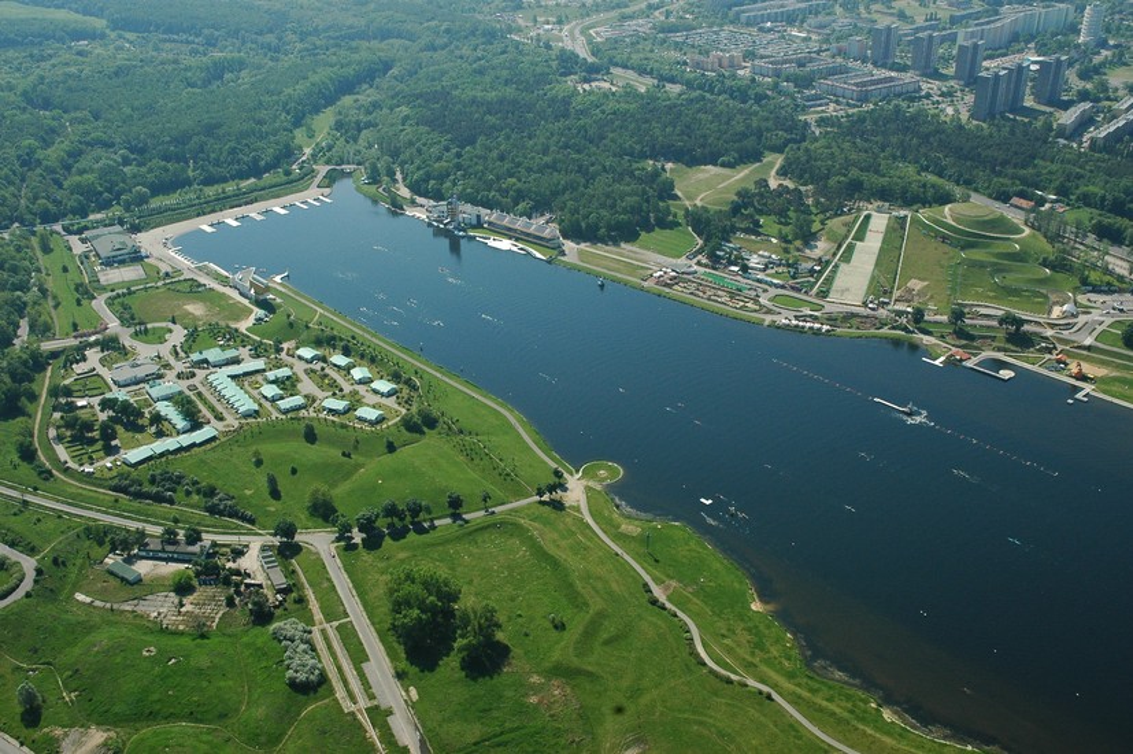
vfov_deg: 35.4
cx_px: 566
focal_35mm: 38
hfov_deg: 51.3
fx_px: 1179
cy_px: 377
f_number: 11
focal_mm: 25
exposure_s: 1/500
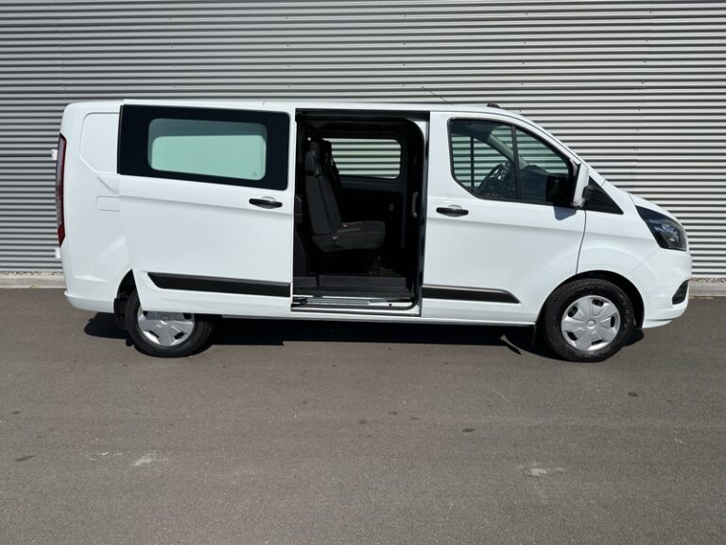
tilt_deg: -12.2
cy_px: 272
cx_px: 363
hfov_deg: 71.6
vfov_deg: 56.8
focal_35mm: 24
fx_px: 503
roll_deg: +0.2
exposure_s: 1/13699
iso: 80
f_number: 1.78
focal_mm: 6.86
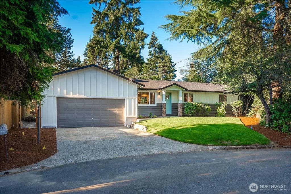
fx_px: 170
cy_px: 97
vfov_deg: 59.6
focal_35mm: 21
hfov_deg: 81.2
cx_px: 146
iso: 100
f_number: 7.1
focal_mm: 21
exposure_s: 1/30
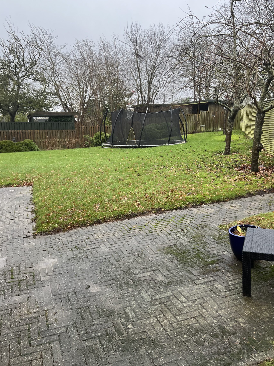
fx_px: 306
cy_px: 189
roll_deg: -0.7
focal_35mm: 29
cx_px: 128
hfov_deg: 48.2
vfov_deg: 61.6
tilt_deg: -8.9
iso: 125
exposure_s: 1/100
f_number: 1.5
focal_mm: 5.7
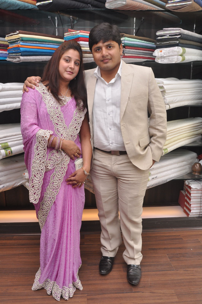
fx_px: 253
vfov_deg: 62.0
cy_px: 152
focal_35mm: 30
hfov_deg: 43.5
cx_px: 101
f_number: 7.1
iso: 640
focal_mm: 20
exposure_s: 1/125
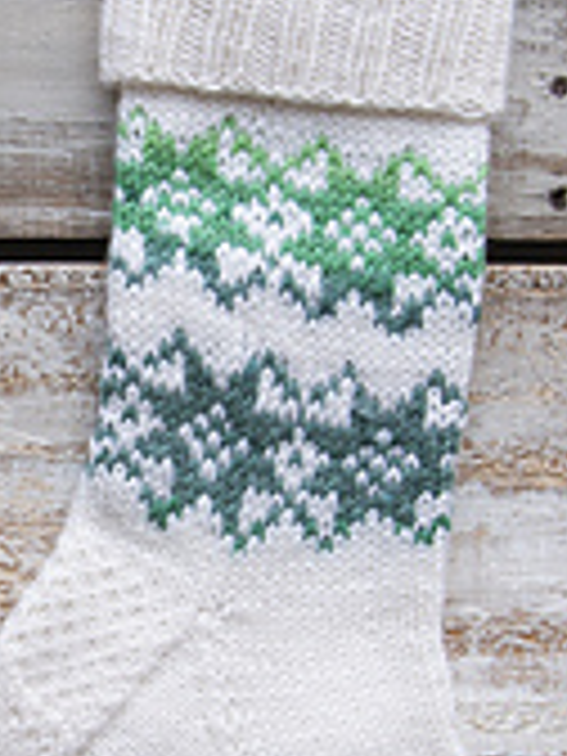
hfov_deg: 10.8
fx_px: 2988
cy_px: 572
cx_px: 38
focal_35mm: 137
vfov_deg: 14.4
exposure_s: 1/60
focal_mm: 25
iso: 200
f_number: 8
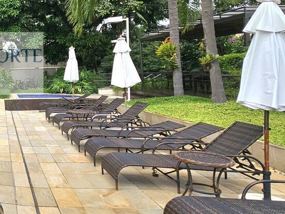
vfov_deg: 41.0
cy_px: 64
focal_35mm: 34
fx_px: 280
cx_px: -50
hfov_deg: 40.0
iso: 50
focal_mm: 2.2
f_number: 2.2
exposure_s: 1/2000
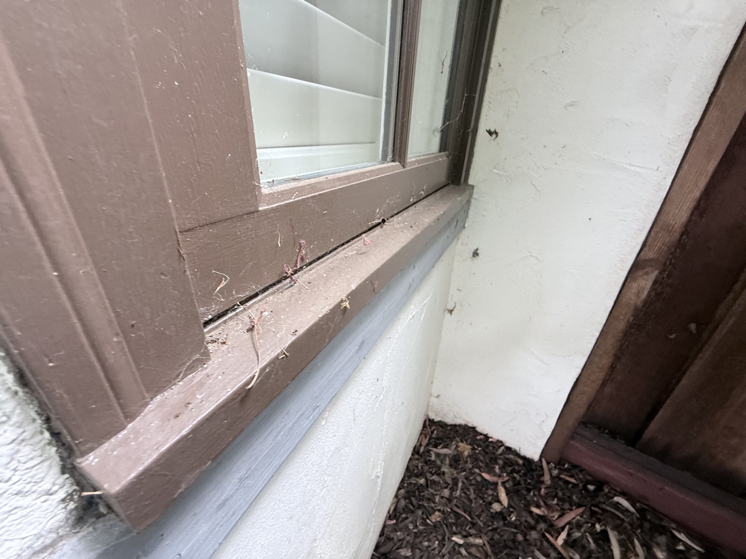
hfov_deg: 102.1
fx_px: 302
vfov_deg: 85.7
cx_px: 373
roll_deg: -2.7
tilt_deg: -27.4
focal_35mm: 14
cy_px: 280
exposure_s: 1/99
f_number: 2.2
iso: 250
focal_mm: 2.22
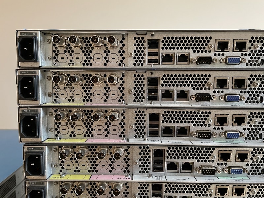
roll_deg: -1.1
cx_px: 132
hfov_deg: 67.3
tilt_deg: -5.7
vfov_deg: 53.1
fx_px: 198
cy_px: 99
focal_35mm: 26
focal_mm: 4.2
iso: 640
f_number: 1.6
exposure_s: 1/40
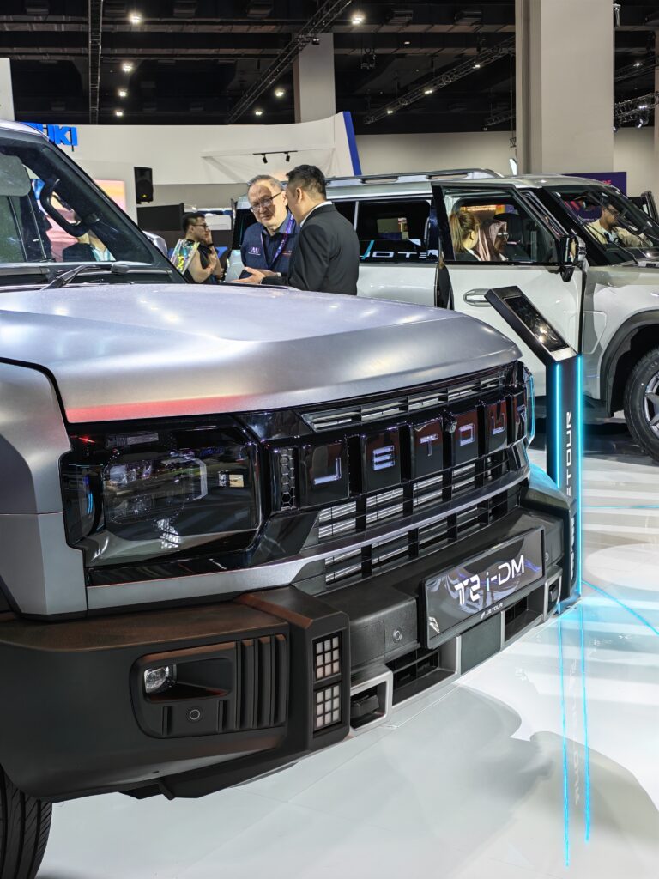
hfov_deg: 30.3
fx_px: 1218
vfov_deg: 39.7
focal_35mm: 48
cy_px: 440
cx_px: 330
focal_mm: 6.12
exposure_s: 1/100
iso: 250
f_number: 1.9
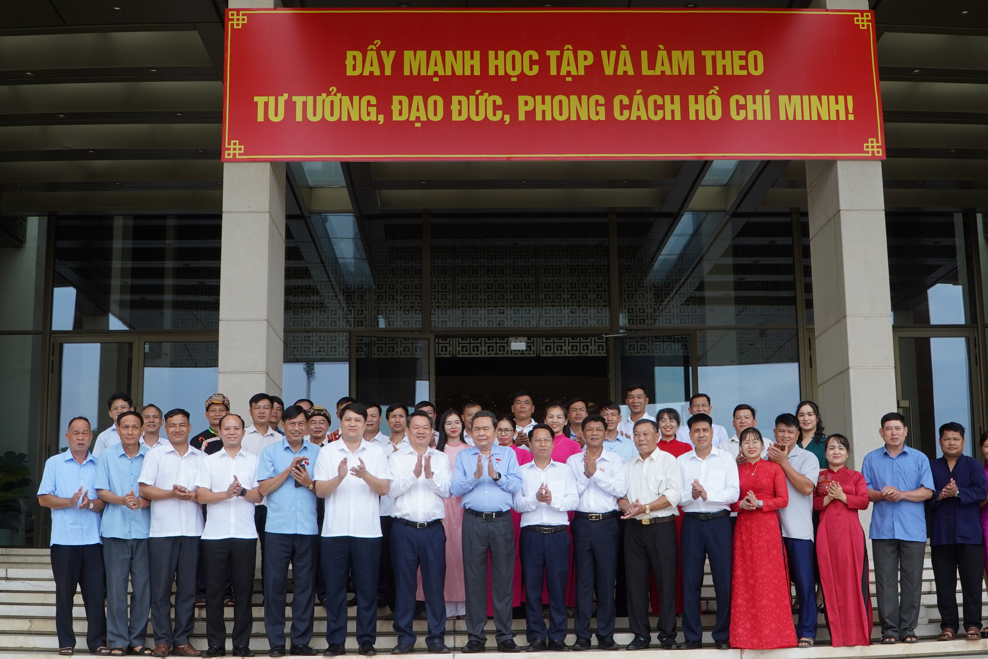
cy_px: 330
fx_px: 1180
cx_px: 494
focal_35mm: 43
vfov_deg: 31.2
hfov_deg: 45.4
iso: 320
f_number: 16
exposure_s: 1/80
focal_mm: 29
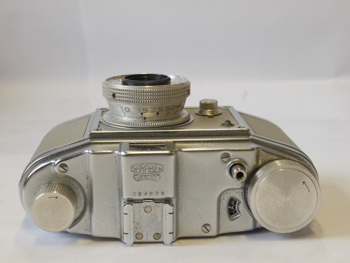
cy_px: 132
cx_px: 175
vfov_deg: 24.4
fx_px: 607
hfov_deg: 32.2
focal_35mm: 60
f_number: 7.1
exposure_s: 1/50
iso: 400
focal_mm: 30
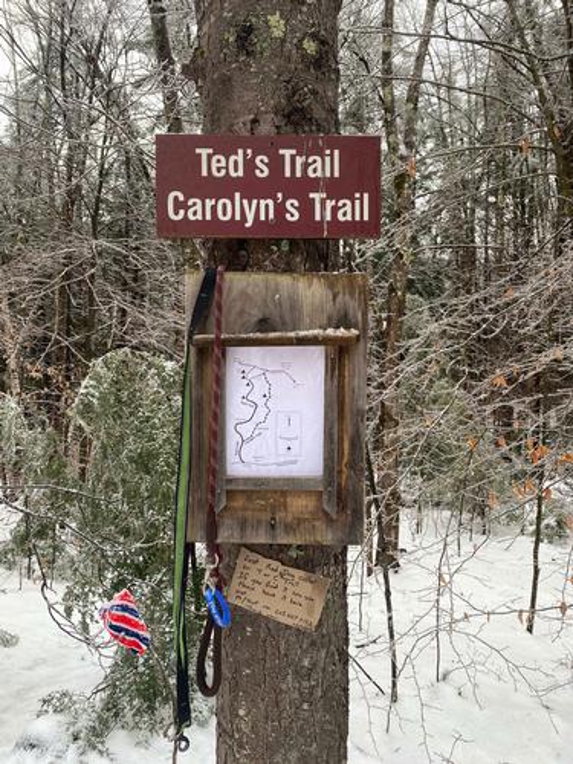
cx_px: 286
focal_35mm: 26
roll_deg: -1.2
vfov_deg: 67.3
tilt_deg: -0.9
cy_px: 382
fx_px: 574
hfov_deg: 53.1
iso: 32
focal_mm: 4.25
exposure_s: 1/135
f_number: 1.8
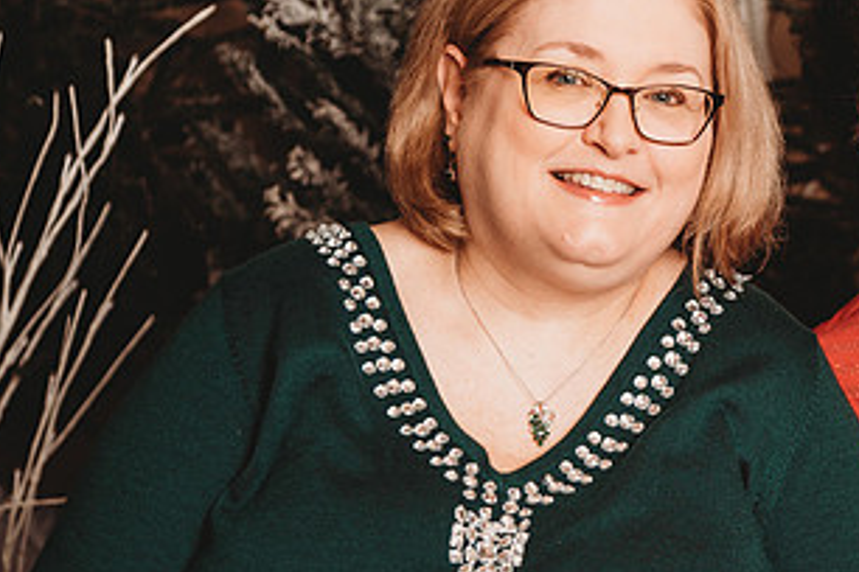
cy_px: 248
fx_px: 3531
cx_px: 792
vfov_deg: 9.3
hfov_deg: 13.7
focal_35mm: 148
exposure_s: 1/160
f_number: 4
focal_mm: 78
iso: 100
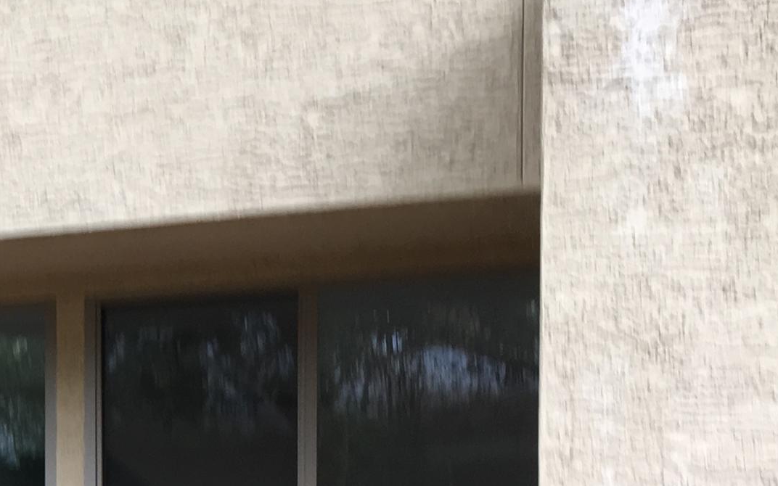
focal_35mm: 86
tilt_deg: +2.0
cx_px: -168
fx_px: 1823
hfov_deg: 22.2
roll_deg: -0.7
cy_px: 637
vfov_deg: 14.5
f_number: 2.2
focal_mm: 4.15
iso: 32
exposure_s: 1/60
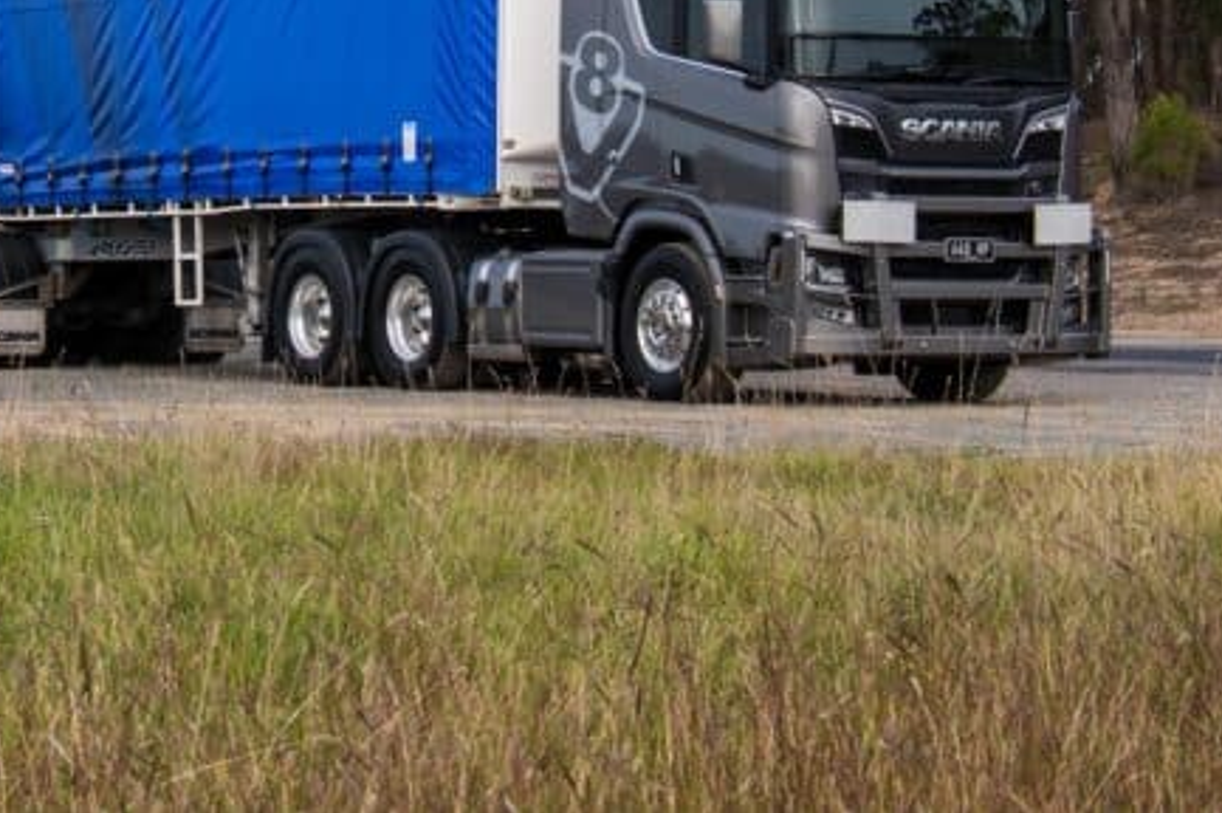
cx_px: 294
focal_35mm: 130
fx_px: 4409
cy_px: 110
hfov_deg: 15.7
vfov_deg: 10.5
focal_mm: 50
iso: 160
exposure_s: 1/200
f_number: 9
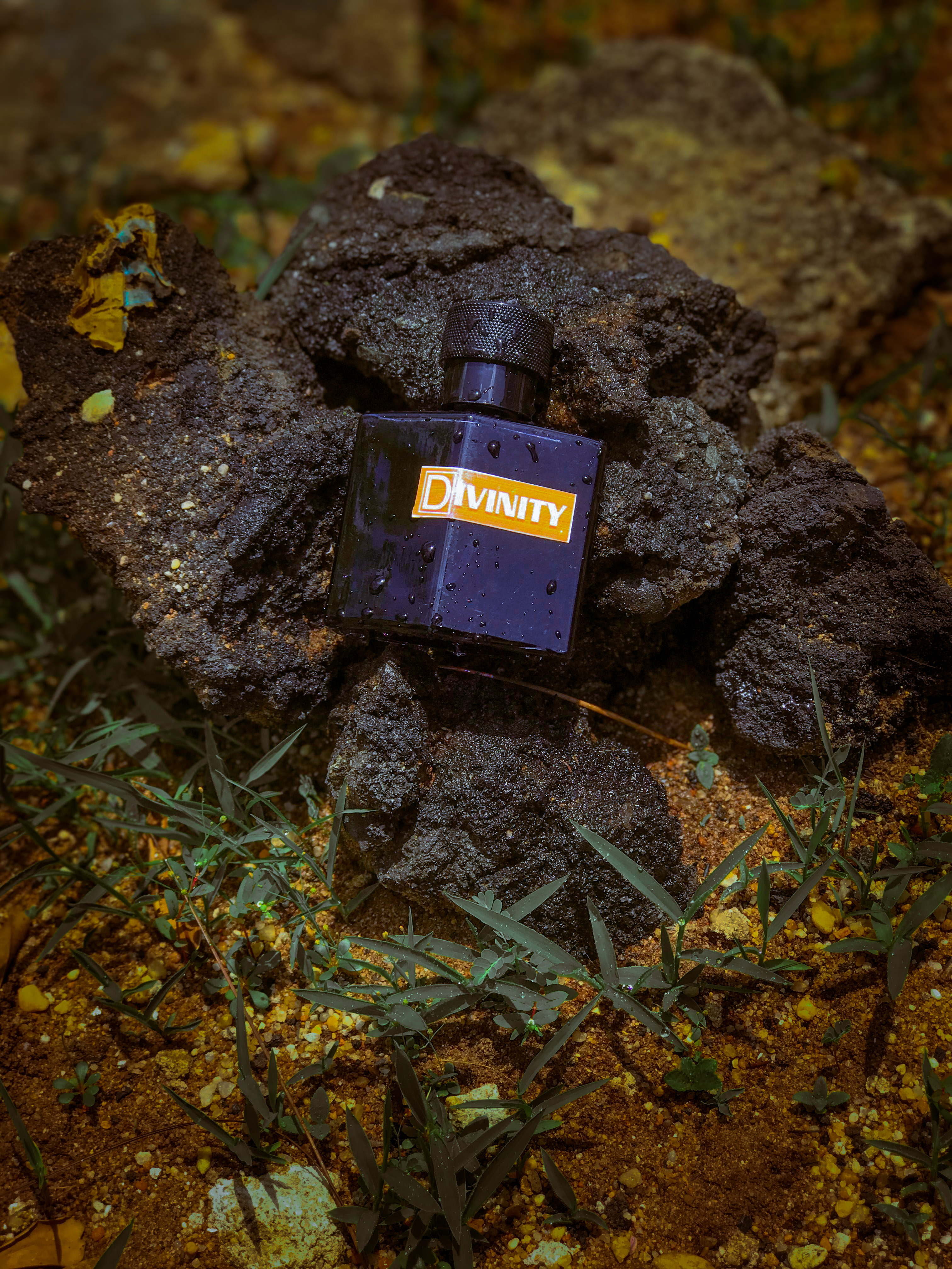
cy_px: 634
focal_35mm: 57
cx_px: 476
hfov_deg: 25.7
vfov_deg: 33.8
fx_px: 2090
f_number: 2.8
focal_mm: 6.6
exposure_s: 1/640
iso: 20
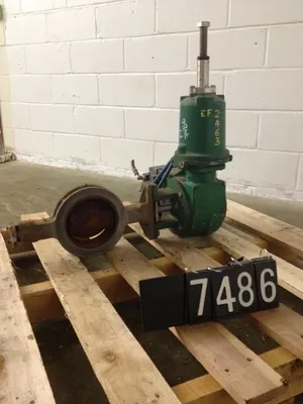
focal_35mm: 35
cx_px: 152
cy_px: 202
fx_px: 408
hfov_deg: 40.7
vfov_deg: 52.6
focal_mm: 4.28
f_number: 2.4
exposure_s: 1/20
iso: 160
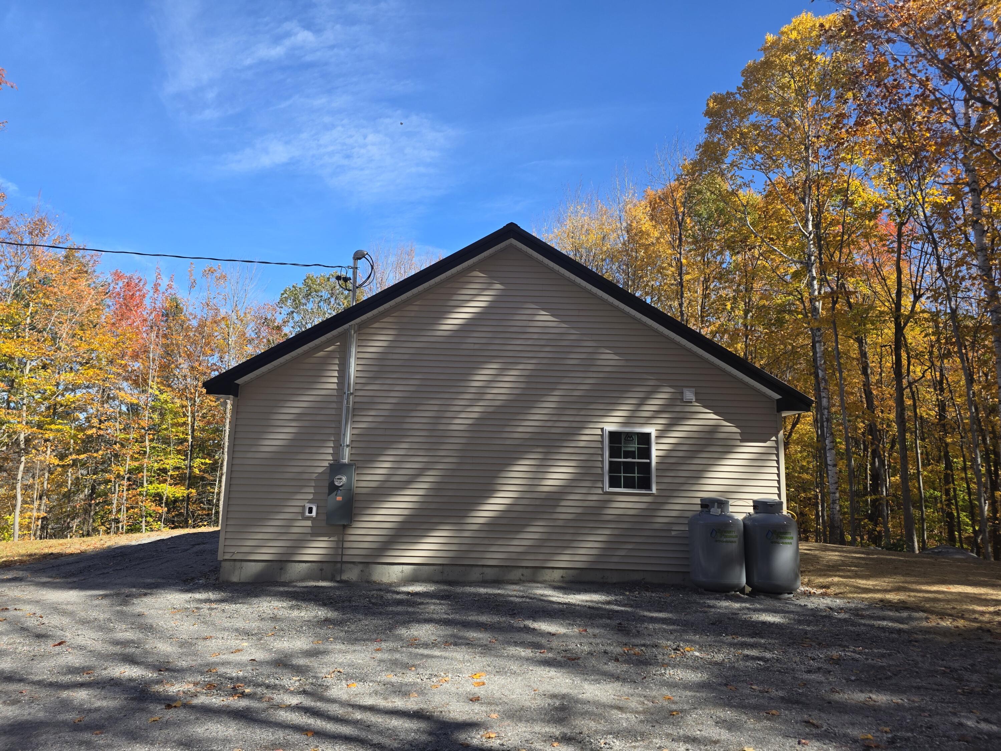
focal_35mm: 23
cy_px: 376
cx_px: 500
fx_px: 665
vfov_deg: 58.9
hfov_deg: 73.9
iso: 80
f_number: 1.7
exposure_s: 1/2921
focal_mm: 6.3
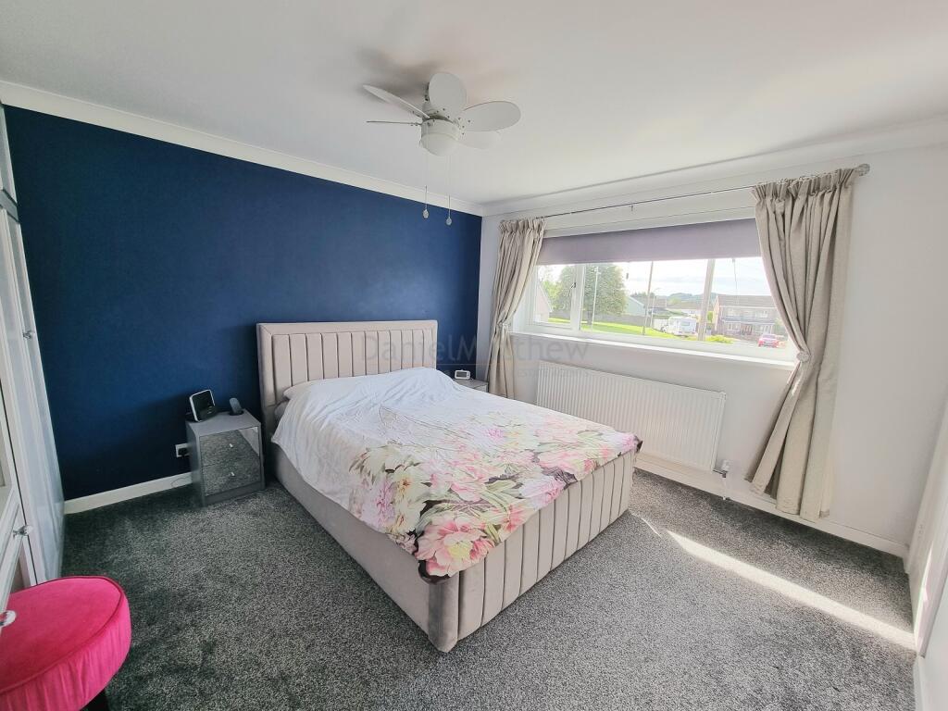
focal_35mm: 13
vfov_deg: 89.9
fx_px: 356
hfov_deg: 106.2
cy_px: 356
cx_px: 474
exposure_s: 1/152
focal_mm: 2.2
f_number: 2.2
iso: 50
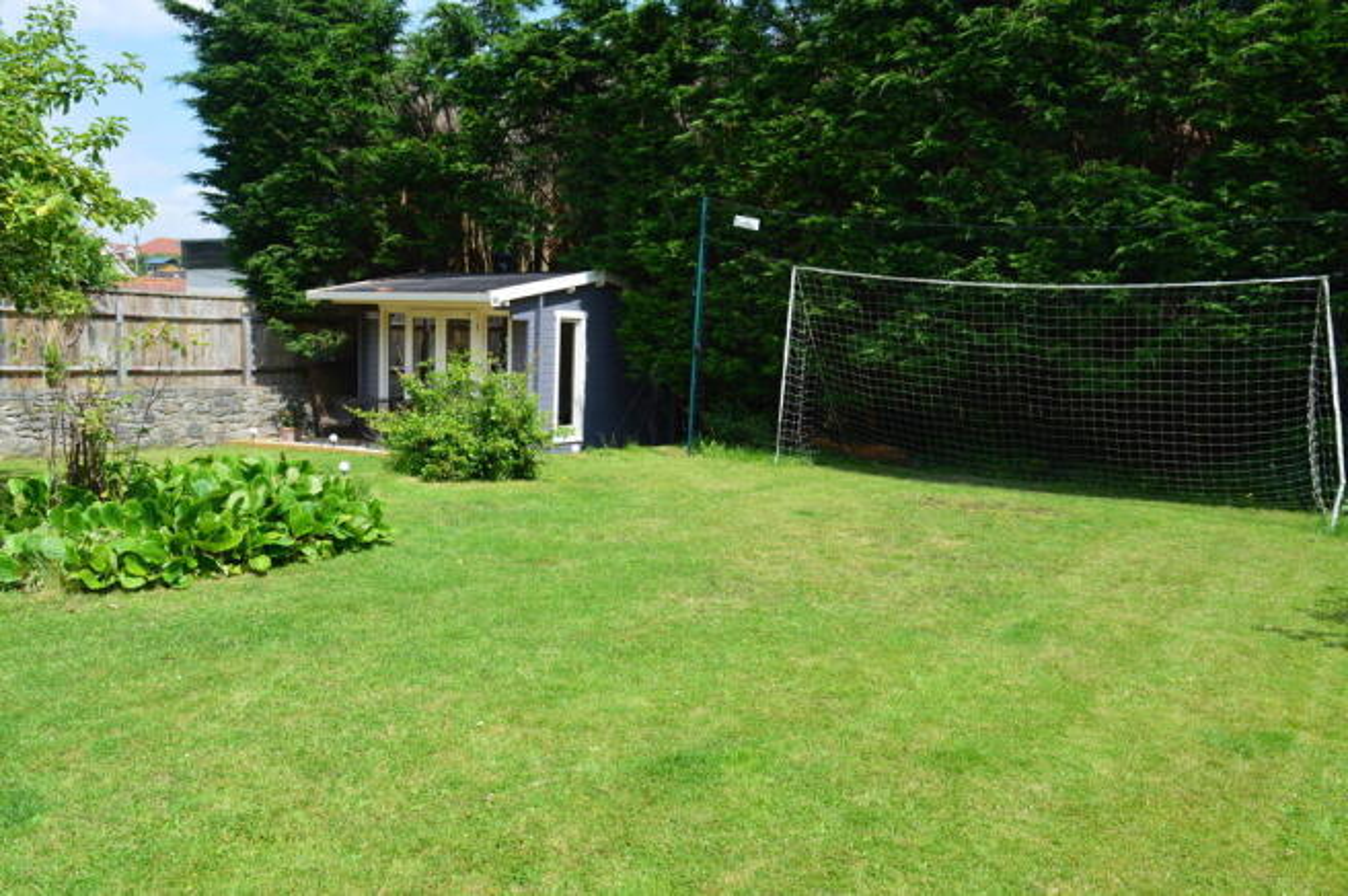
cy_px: 448
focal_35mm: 27
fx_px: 1010
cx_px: 674
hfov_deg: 67.4
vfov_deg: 47.8
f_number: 11
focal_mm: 18
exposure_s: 1/400
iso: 400
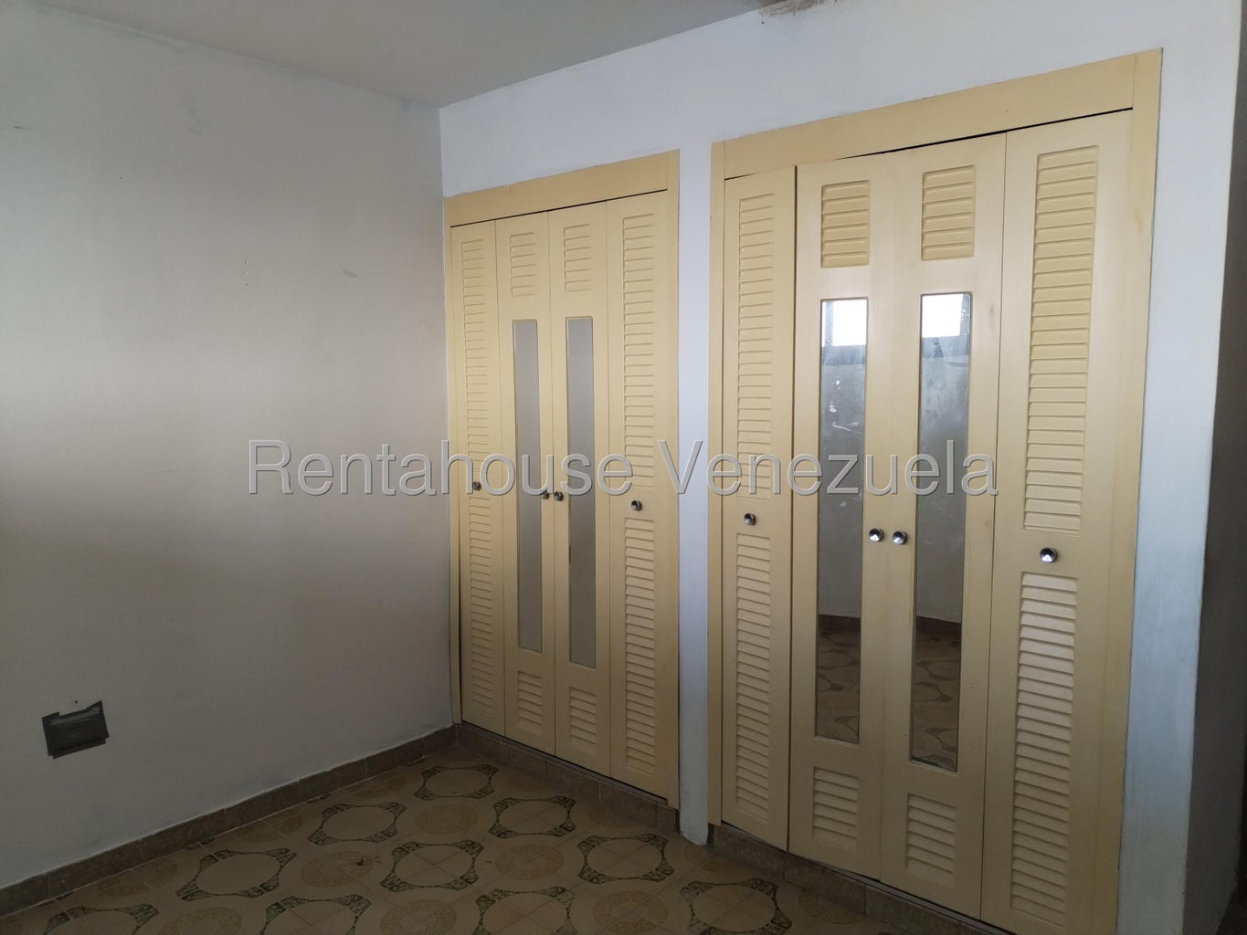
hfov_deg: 61.7
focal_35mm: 29
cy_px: 468
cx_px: 624
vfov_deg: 48.2
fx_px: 1045
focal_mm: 4.75
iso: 248
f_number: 1.8
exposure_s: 1/50
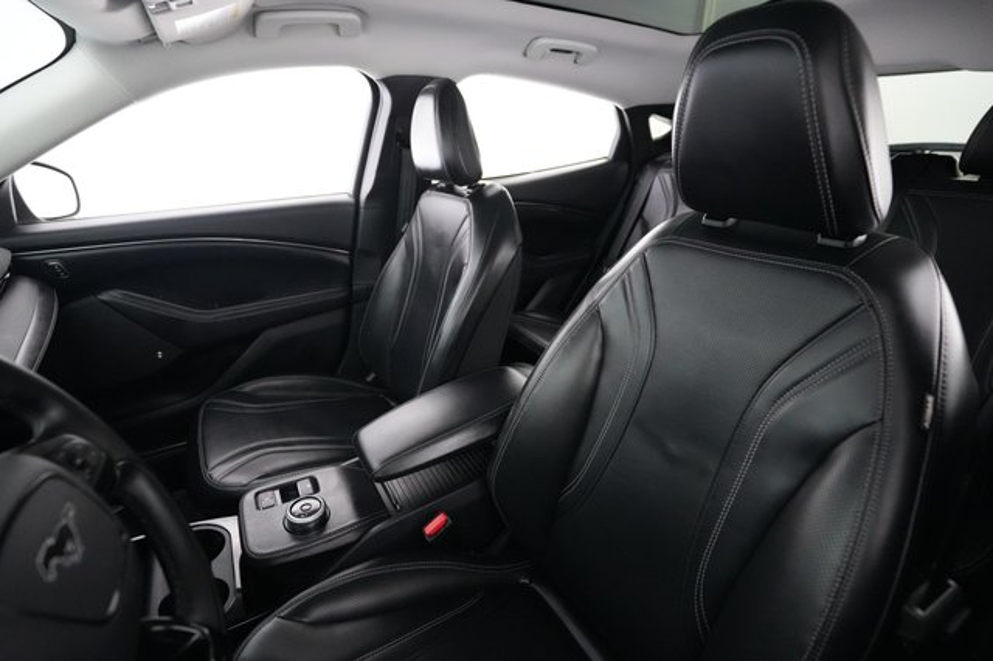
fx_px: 469
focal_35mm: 17
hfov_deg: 93.3
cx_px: 496
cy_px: 330
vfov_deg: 70.4
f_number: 3.2
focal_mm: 17
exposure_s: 1/60
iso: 12800
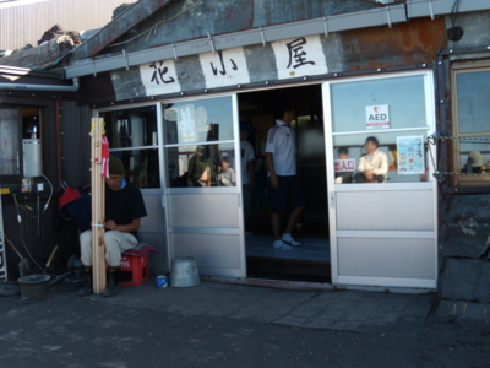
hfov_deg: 51.4
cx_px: 245
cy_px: 184
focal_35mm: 36
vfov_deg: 39.7
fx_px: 510
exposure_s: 1/160
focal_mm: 6.4
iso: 80
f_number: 3.6
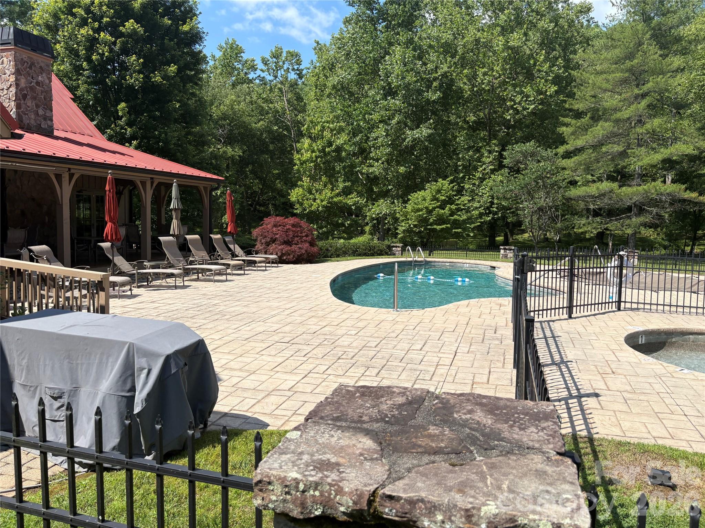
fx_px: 530
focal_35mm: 26
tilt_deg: -6.6
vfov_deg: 53.1
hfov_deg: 67.3
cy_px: 264
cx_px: 352
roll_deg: -0.6
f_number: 1.6
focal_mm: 5.96
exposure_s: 1/3125
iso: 50
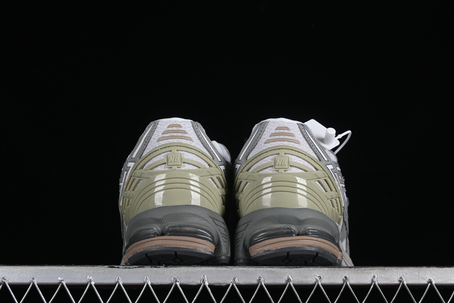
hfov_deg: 24.8
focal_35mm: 82
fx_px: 1034
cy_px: 165
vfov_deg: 16.7
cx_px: 239
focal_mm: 50
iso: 160
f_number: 8
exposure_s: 1/80
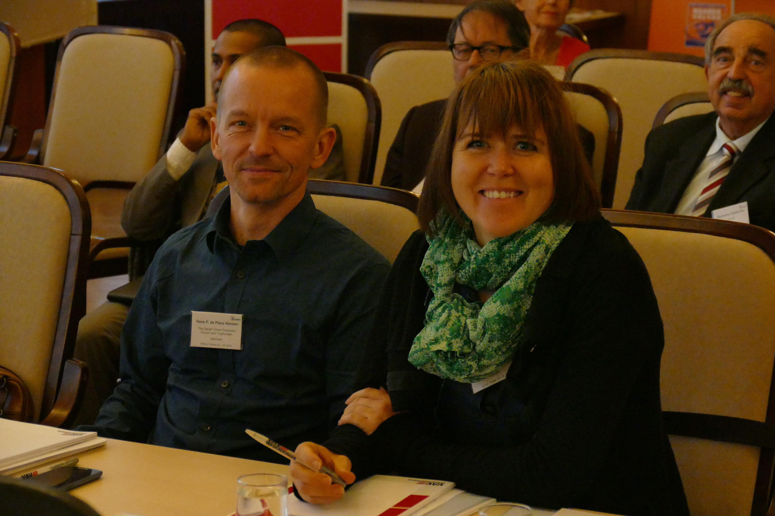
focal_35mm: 112
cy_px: 258
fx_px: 2411
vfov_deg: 12.2
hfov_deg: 18.3
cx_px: 388
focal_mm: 40.84
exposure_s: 1/100
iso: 3200
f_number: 3.9
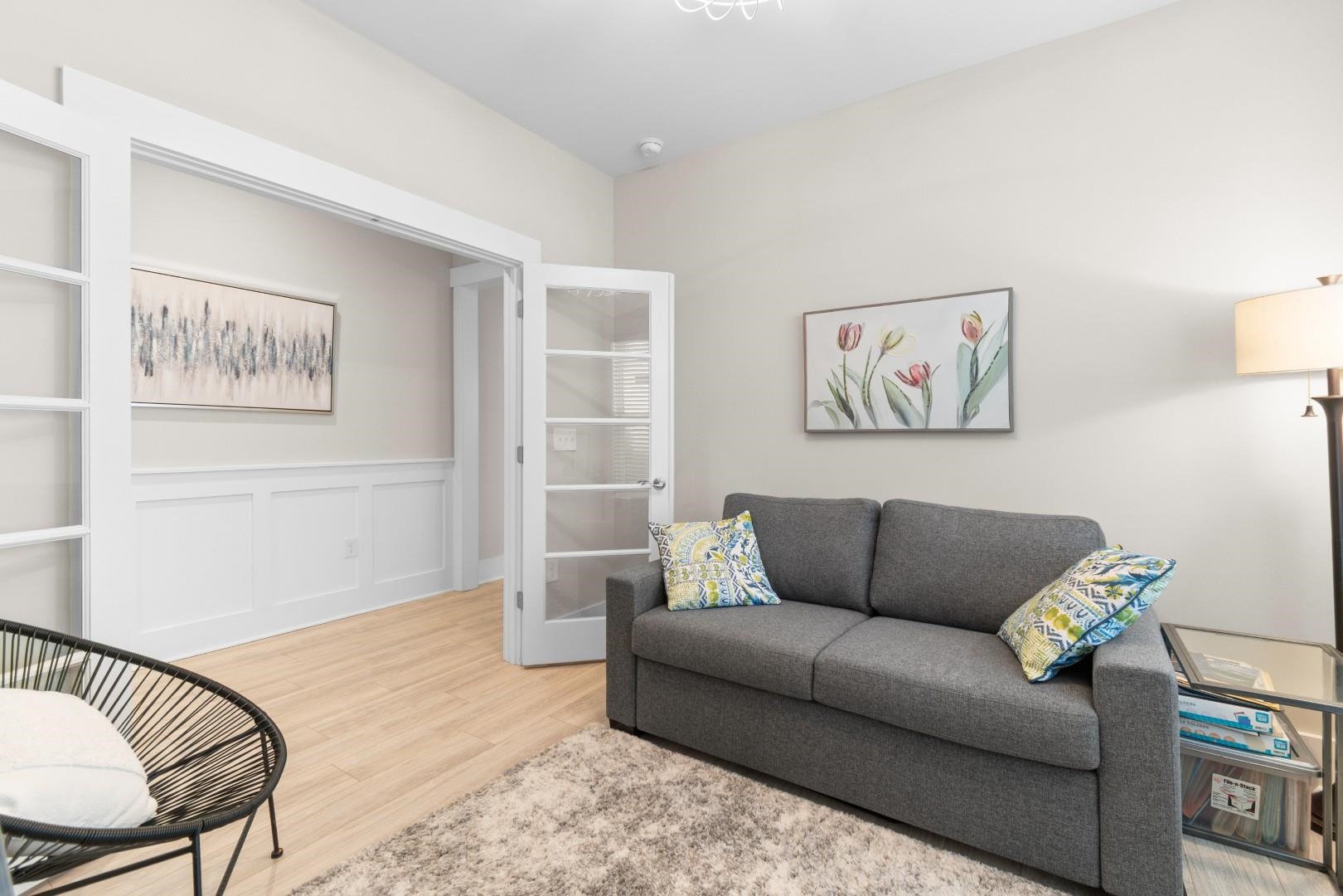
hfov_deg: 100.4
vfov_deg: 77.3
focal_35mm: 15
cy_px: 448
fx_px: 560
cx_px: 672
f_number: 4.5
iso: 100
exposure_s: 1/3
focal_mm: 10
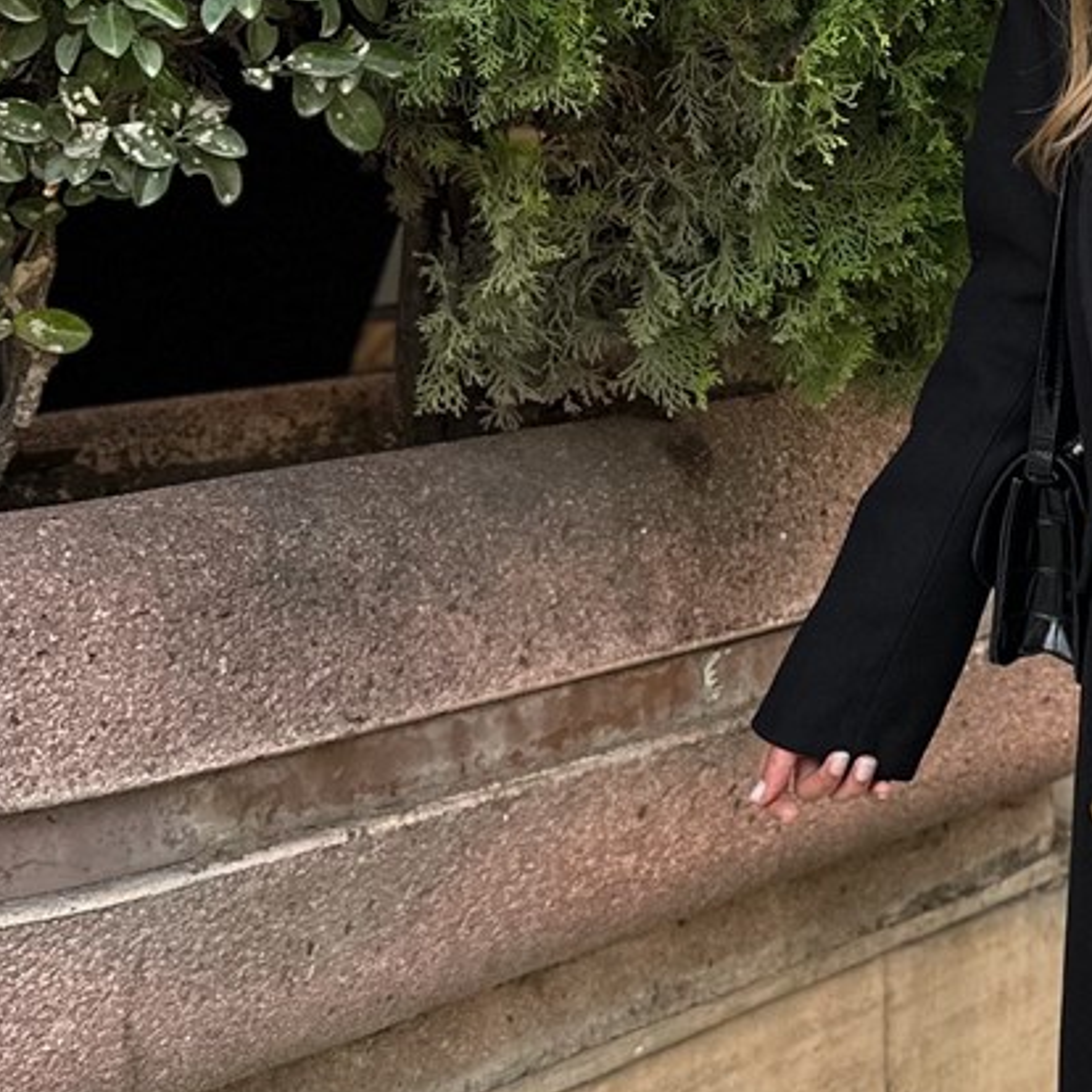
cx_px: 1472
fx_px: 2927
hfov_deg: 19.3
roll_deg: +0.1
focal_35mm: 82
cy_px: 277
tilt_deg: -5.7
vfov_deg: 21.0
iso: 80
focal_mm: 6.86
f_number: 1.78
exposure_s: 1/172
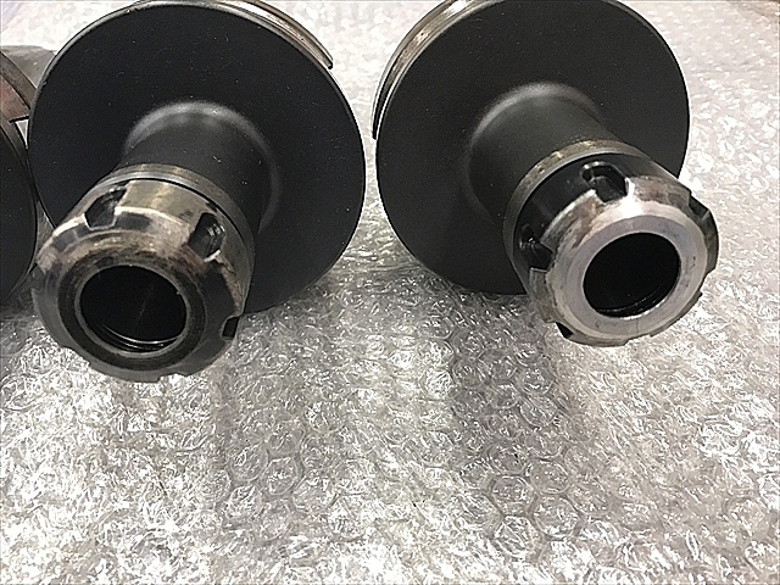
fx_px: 631
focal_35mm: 28
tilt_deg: -43.6
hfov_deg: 63.4
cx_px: 390
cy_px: 292
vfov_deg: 49.7
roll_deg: -0.7
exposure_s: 1/15
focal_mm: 3.99
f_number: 1.8
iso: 50
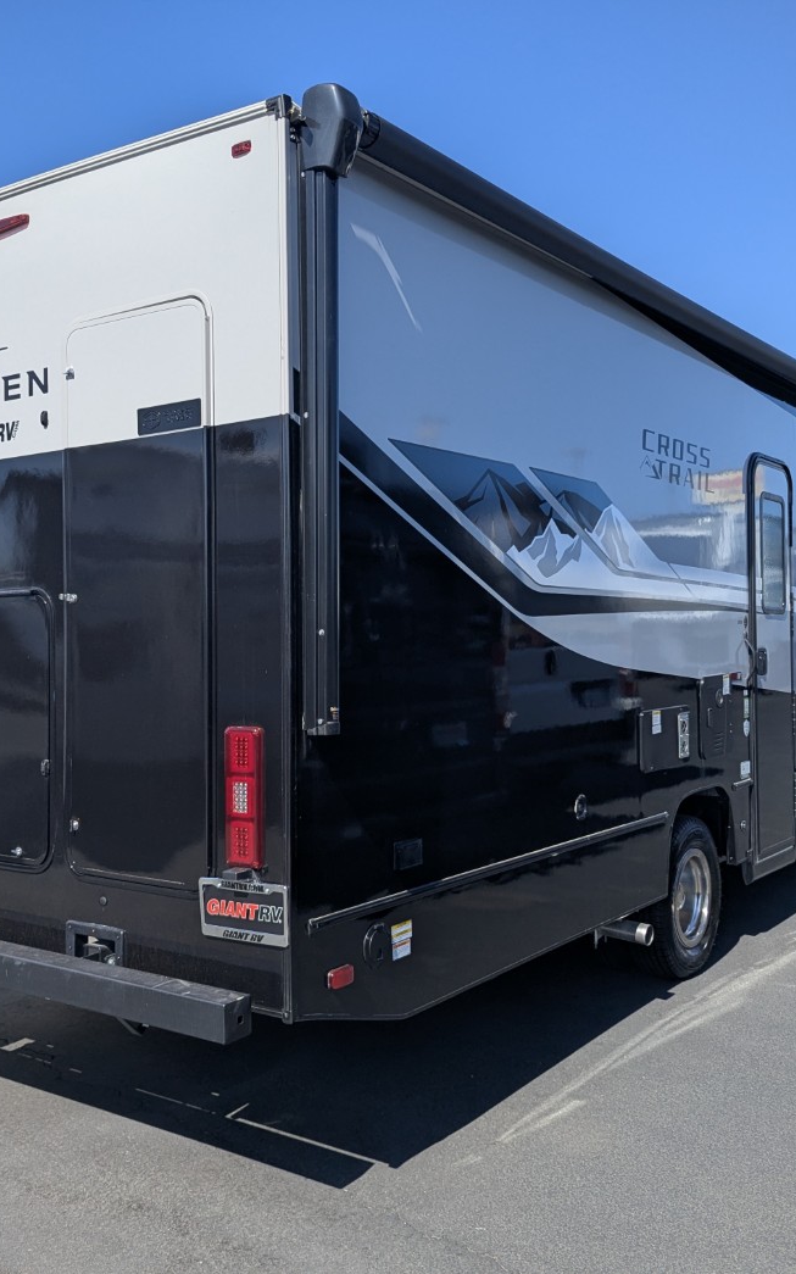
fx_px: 1180
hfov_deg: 37.3
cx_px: 387
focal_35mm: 34
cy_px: 639
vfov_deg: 56.7
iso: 44
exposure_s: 1/2020
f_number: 1.85
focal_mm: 6.81
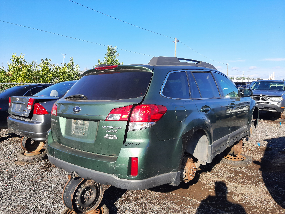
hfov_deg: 67.3
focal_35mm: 26
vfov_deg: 53.1
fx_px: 214
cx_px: 142
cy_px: 107
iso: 40
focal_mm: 3.92
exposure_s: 1/880
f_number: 1.7
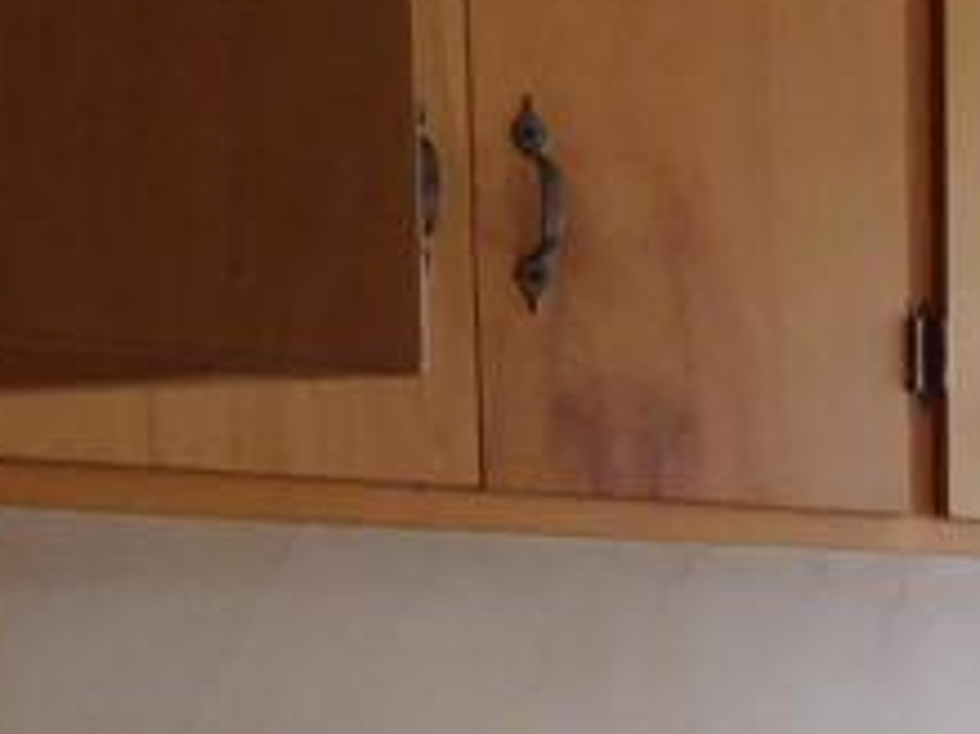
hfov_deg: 15.9
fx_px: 3311
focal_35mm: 117
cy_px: 1472
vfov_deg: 11.4
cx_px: 1293
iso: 280
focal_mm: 4.5
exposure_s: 1/30
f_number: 3.4
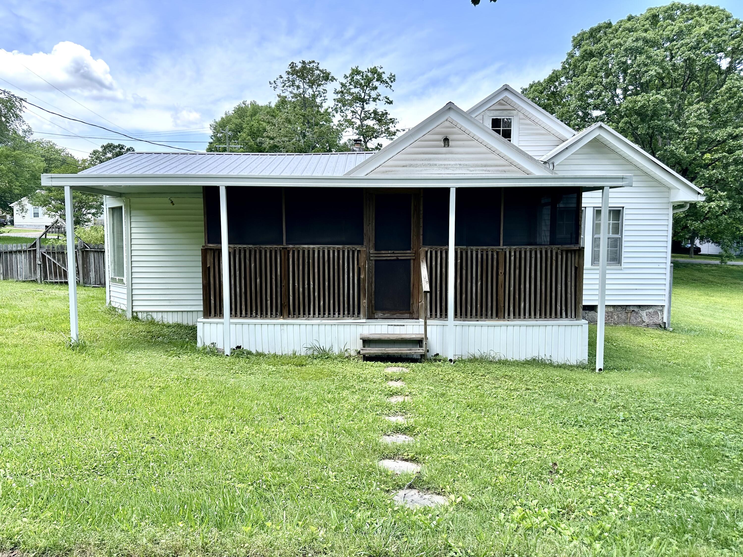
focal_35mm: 24
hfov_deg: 71.6
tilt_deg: -3.3
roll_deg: -0.4
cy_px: 278
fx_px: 515
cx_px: 372
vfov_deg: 56.8
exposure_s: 1/971
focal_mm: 6.86
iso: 80
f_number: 1.78
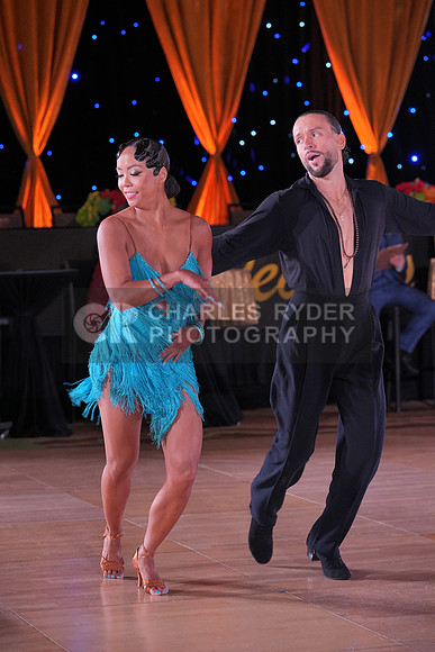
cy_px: 326
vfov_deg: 19.3
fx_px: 1920
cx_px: 218
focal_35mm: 106
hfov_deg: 12.9
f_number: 4
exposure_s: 1/400
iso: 2000
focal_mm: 106
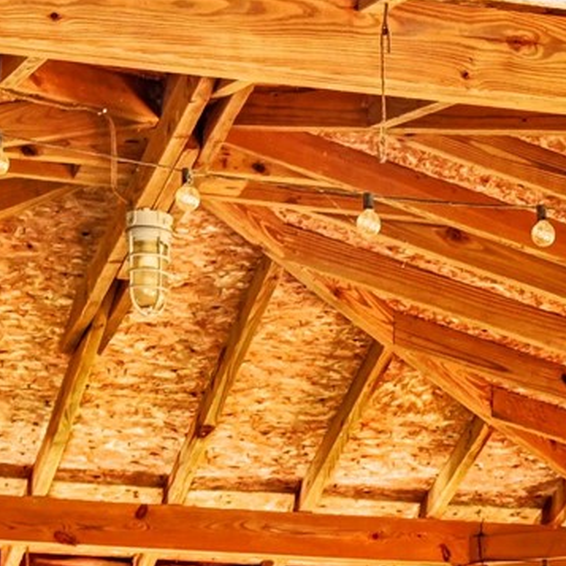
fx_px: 2867
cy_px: 1107
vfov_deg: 10.4
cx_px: 694
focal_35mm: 155
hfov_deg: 11.0
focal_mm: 30
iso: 400
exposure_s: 1/125
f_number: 8
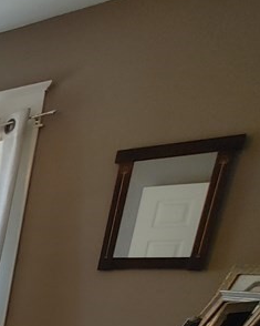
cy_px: 405
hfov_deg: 17.2
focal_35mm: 51
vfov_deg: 30.4
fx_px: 491
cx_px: -304
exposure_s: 1/24
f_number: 1.9
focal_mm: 1.78
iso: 150
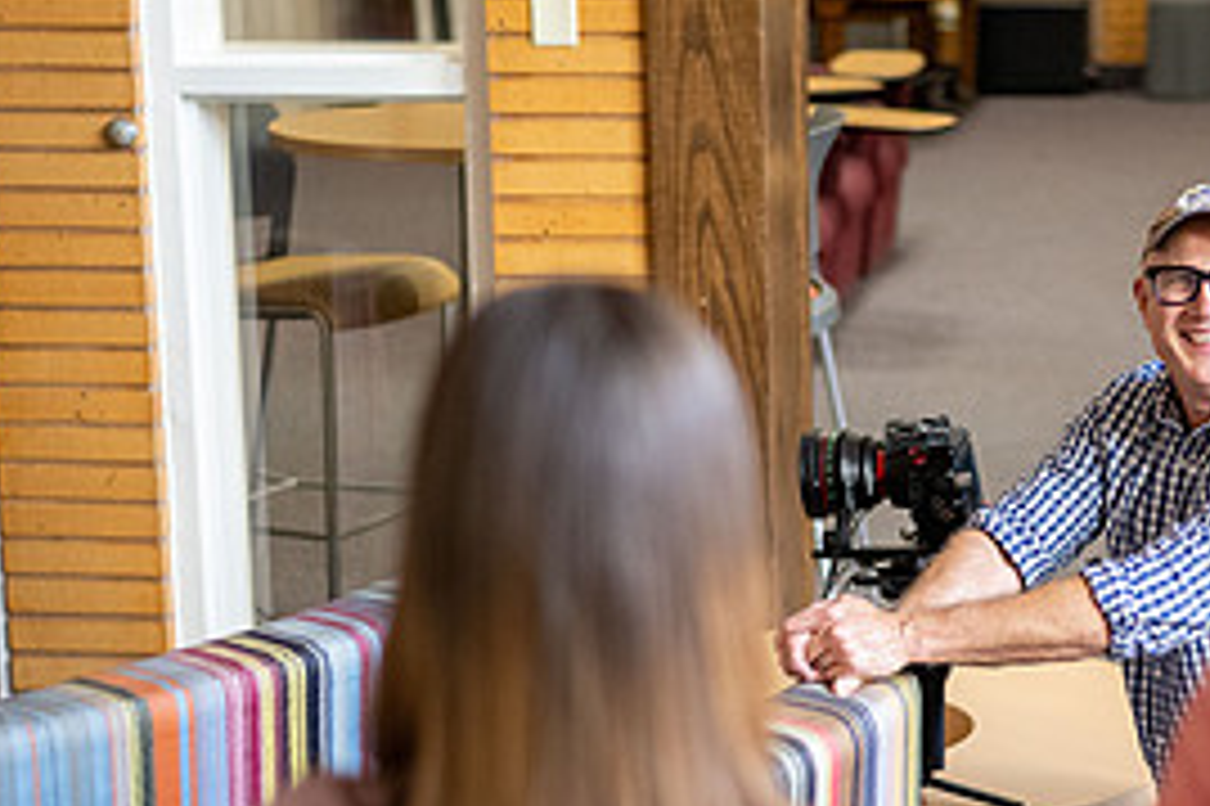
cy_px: 579
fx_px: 3628
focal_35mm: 108
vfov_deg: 12.6
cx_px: 882
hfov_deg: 18.8
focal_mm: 50
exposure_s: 1/160
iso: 2500
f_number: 1.8
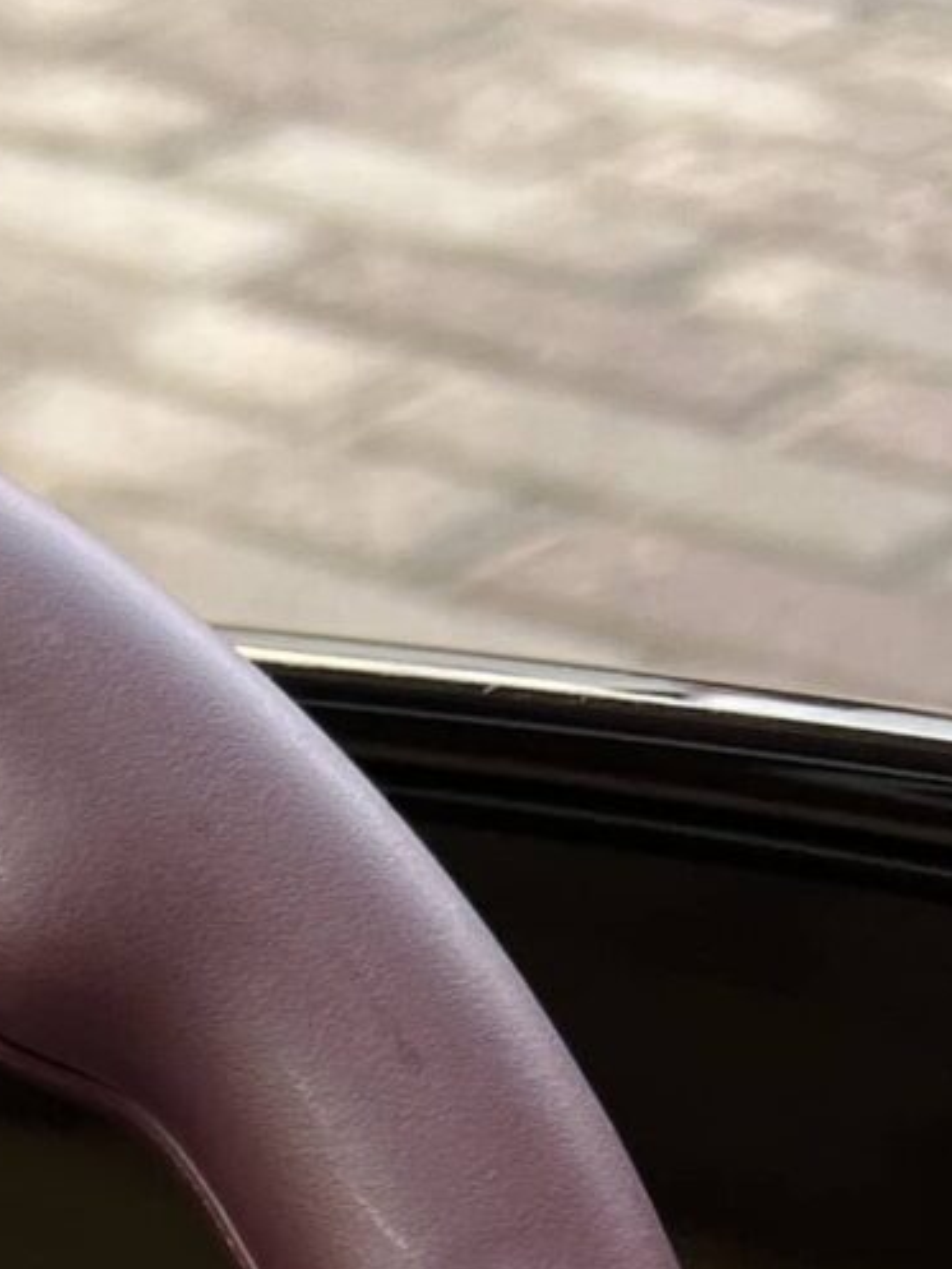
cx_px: -978
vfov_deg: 12.3
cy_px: 2842
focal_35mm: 134
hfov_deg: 10.2
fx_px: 4912
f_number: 1.5
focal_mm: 5.7
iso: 40
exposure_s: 1/209
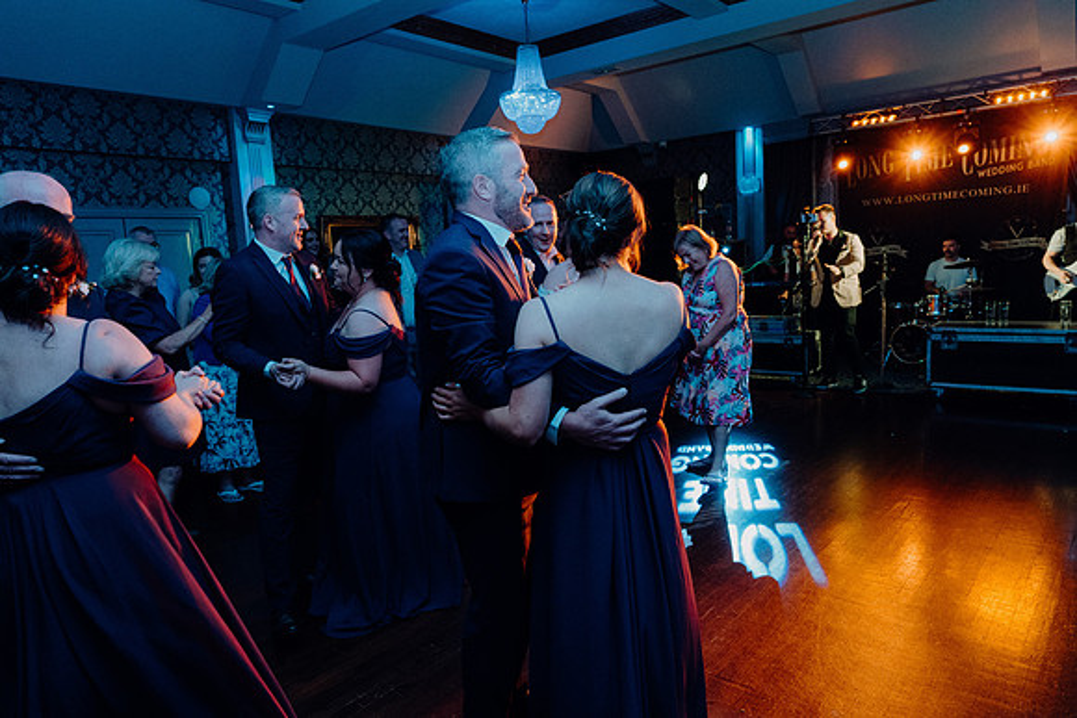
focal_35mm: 24
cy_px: 359
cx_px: 538
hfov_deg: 73.7
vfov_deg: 53.2
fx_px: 718
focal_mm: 24
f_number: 3.5
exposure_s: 1/160
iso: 2500
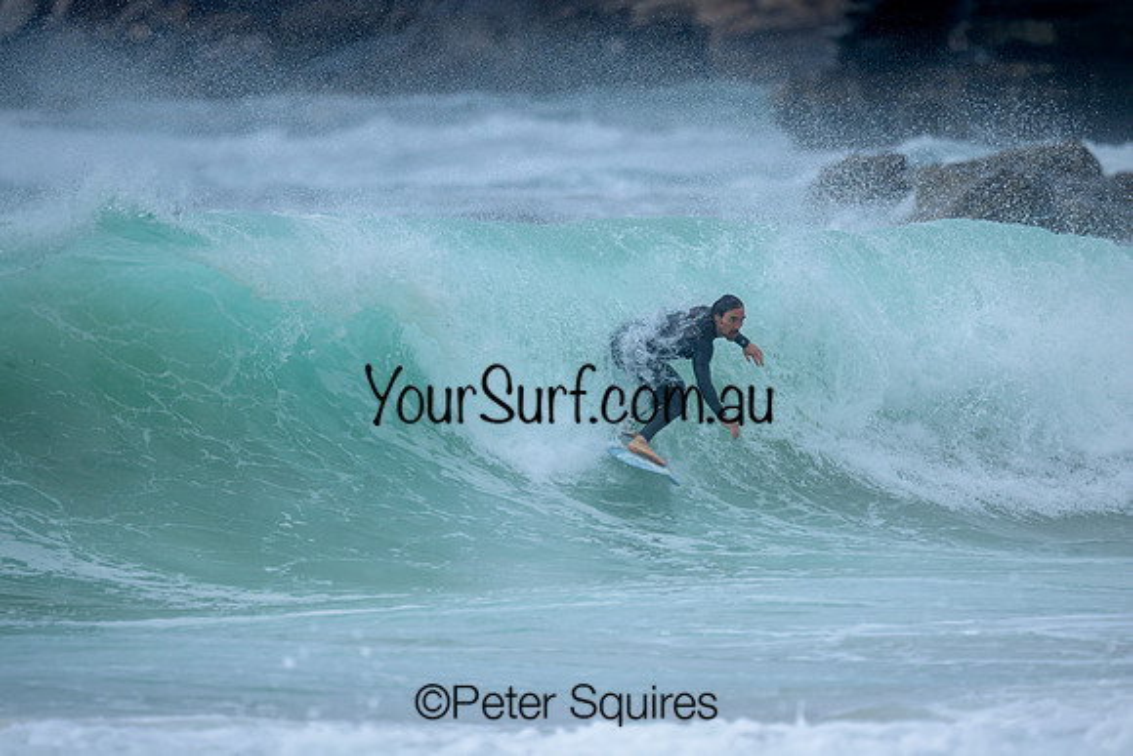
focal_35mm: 800
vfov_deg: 1.7
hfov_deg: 2.6
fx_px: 25182
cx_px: 566
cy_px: 378
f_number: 6.3
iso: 280
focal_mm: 800
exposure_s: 1/2000
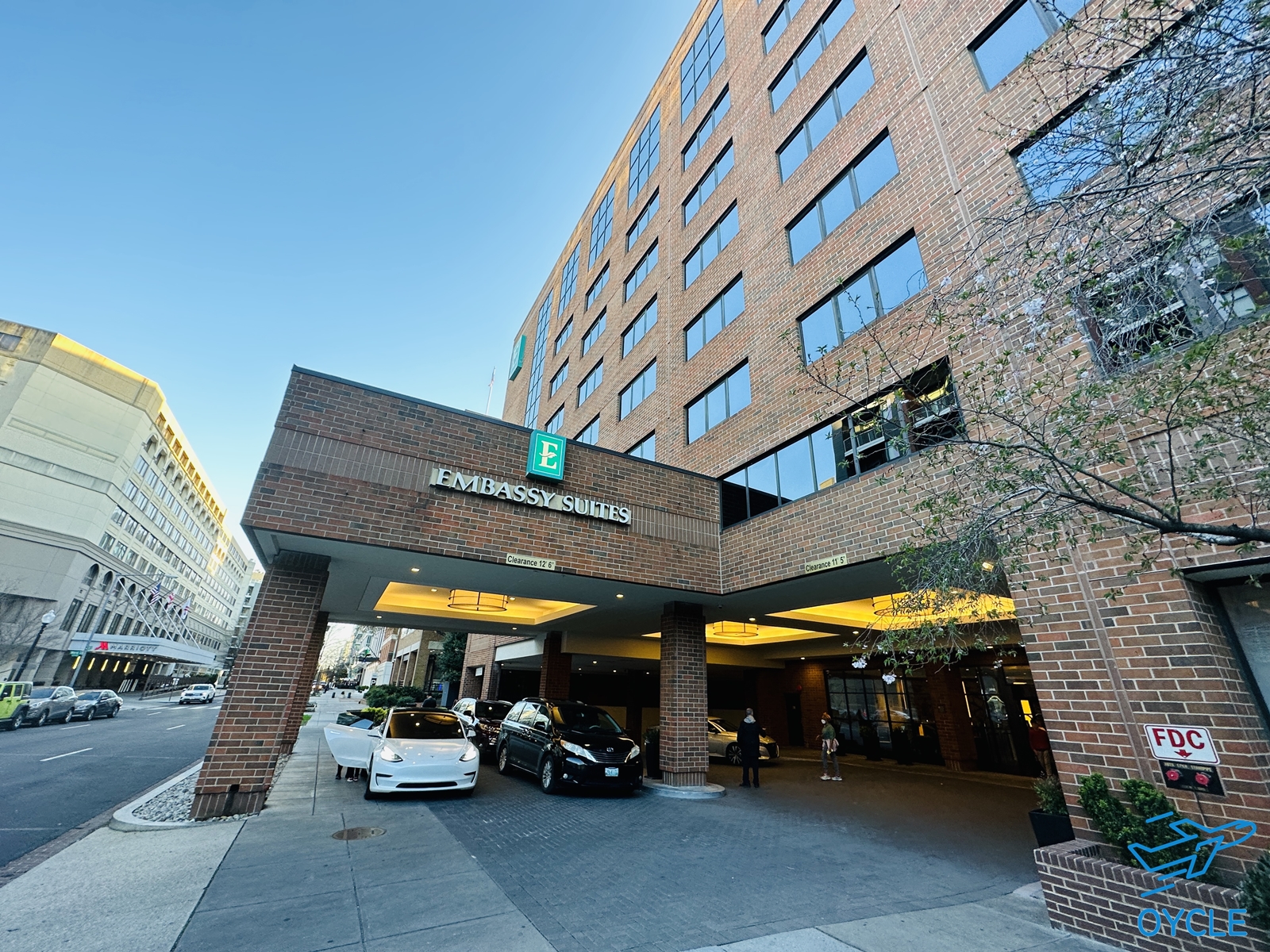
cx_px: 635
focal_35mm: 14
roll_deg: -3.0
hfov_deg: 102.1
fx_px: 514
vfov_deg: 85.7
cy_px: 476
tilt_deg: +24.8
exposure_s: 1/99
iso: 64
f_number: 2.2
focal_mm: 2.22
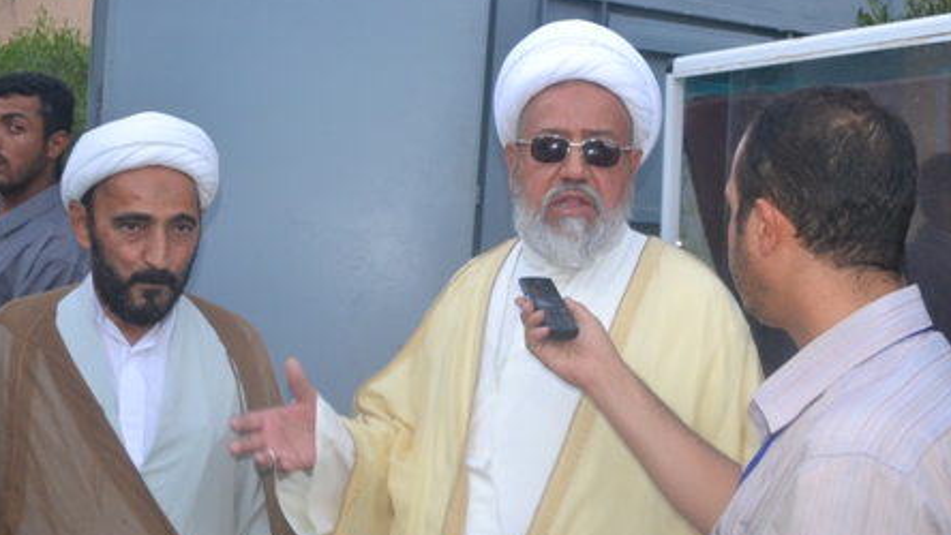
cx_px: 473
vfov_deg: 21.6
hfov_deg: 37.5
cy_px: 288
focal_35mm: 56
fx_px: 1401
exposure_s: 1/60
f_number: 5
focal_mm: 35
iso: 2000
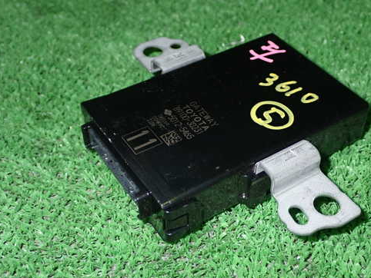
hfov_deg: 37.3
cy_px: 136
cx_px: 222
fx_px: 547
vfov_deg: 28.6
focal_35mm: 51
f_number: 8
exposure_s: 1/40
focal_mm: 7.31
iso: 400
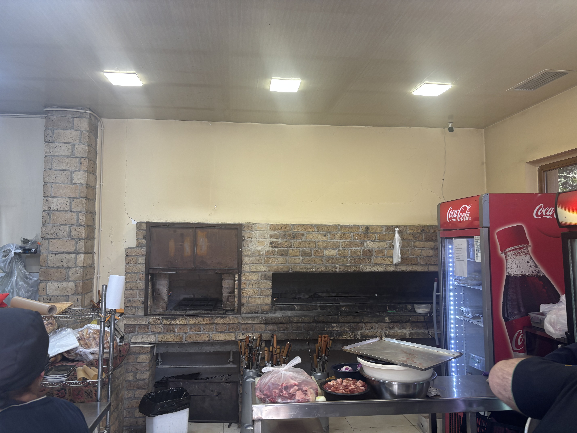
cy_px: 216
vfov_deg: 53.1
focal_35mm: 26
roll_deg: +1.0
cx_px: 288
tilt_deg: +4.4
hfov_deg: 67.3
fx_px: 433
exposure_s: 1/100
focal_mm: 5.96
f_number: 1.6
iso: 64
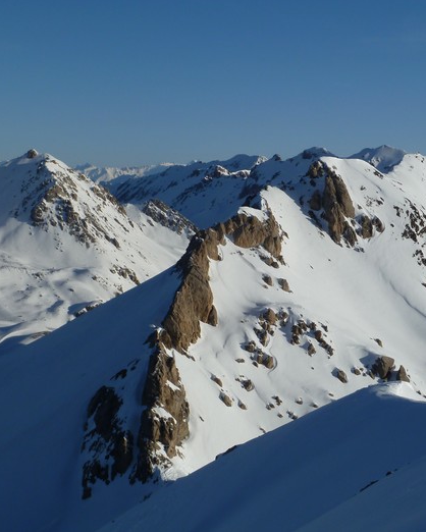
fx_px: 1134
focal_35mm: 72
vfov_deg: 26.4
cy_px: 265
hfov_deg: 21.2
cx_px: 271
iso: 80
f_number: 5.6
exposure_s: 1/640
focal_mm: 9.1
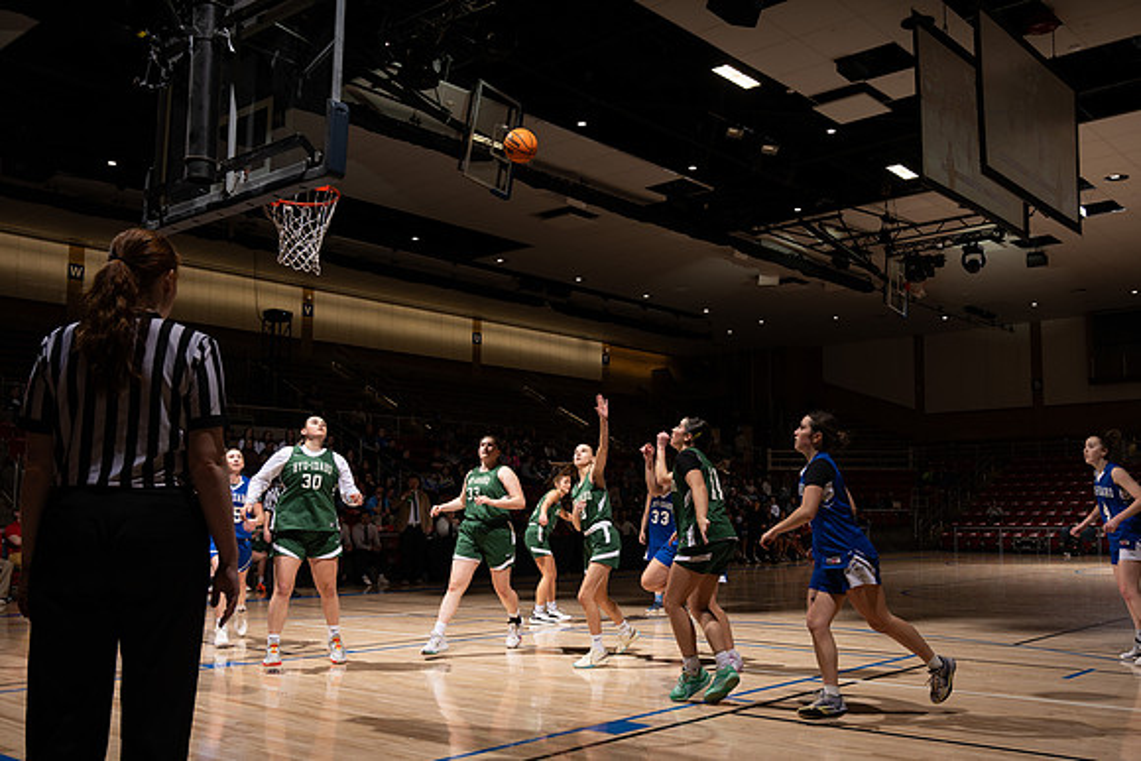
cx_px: 635
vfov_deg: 37.8
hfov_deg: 54.2
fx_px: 1112
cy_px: 415
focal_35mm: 35
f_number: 5
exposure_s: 1/125
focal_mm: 28.5
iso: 100
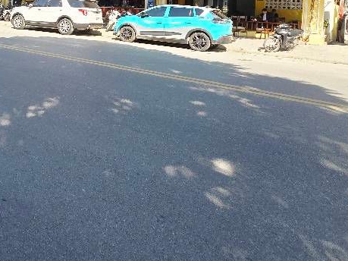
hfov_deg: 51.9
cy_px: 10
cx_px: 17
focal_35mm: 29
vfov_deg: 42.7
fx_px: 291
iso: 50
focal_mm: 2.2
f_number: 2.2
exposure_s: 1/833
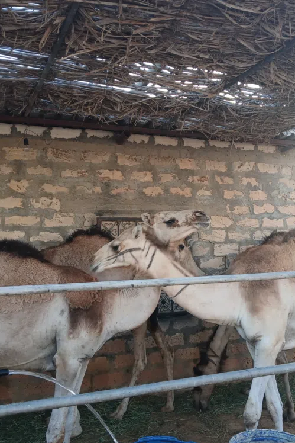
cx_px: 194
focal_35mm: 37
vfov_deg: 51.9
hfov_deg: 35.6
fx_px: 455
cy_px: 227
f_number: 1.8
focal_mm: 3.98
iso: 32
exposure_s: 1/50
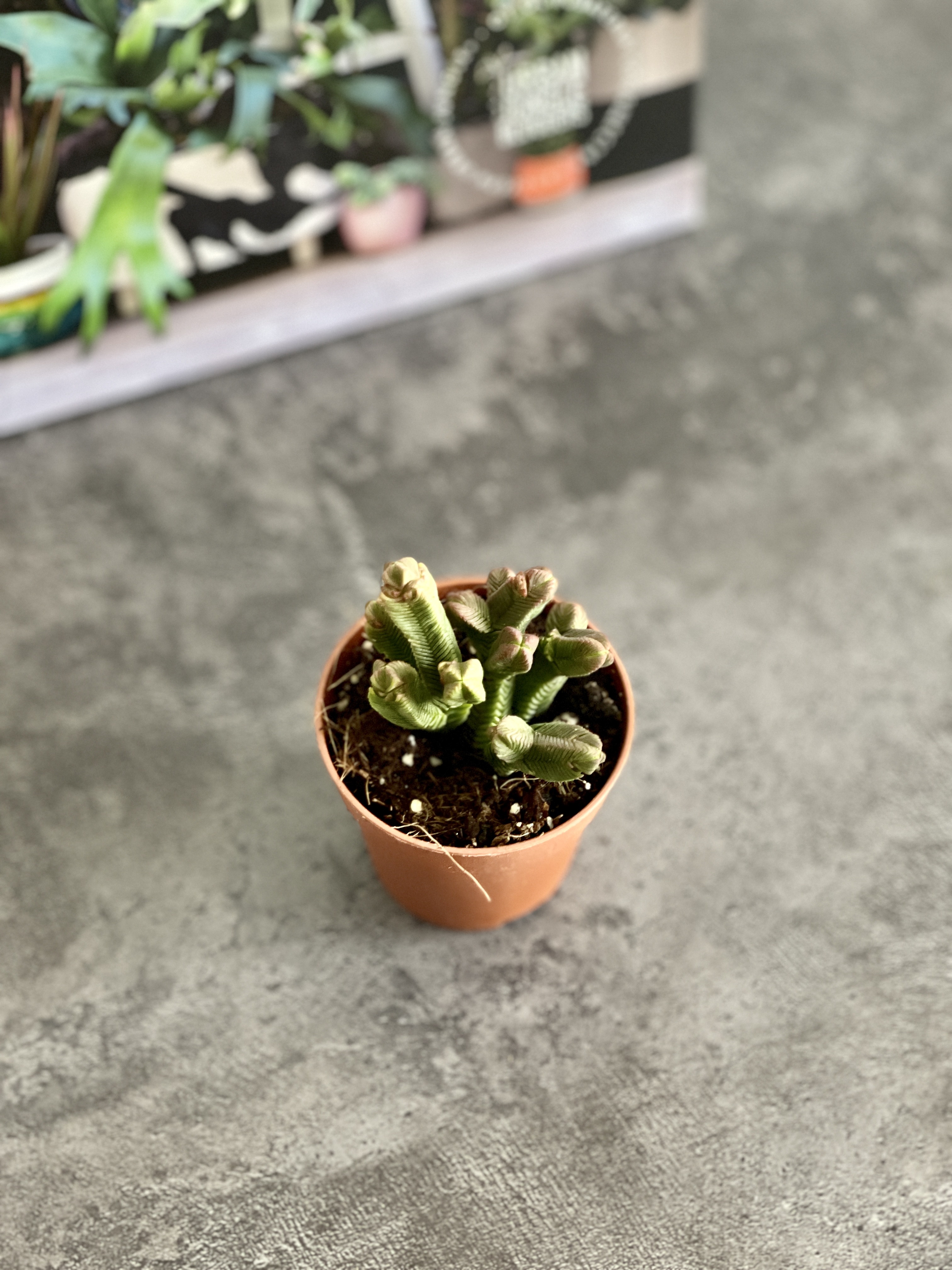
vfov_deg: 30.3
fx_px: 2347
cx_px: 476
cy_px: 635
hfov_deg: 22.9
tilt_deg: -57.8
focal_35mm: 64
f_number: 2.2
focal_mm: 7.5
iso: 250
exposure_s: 1/33
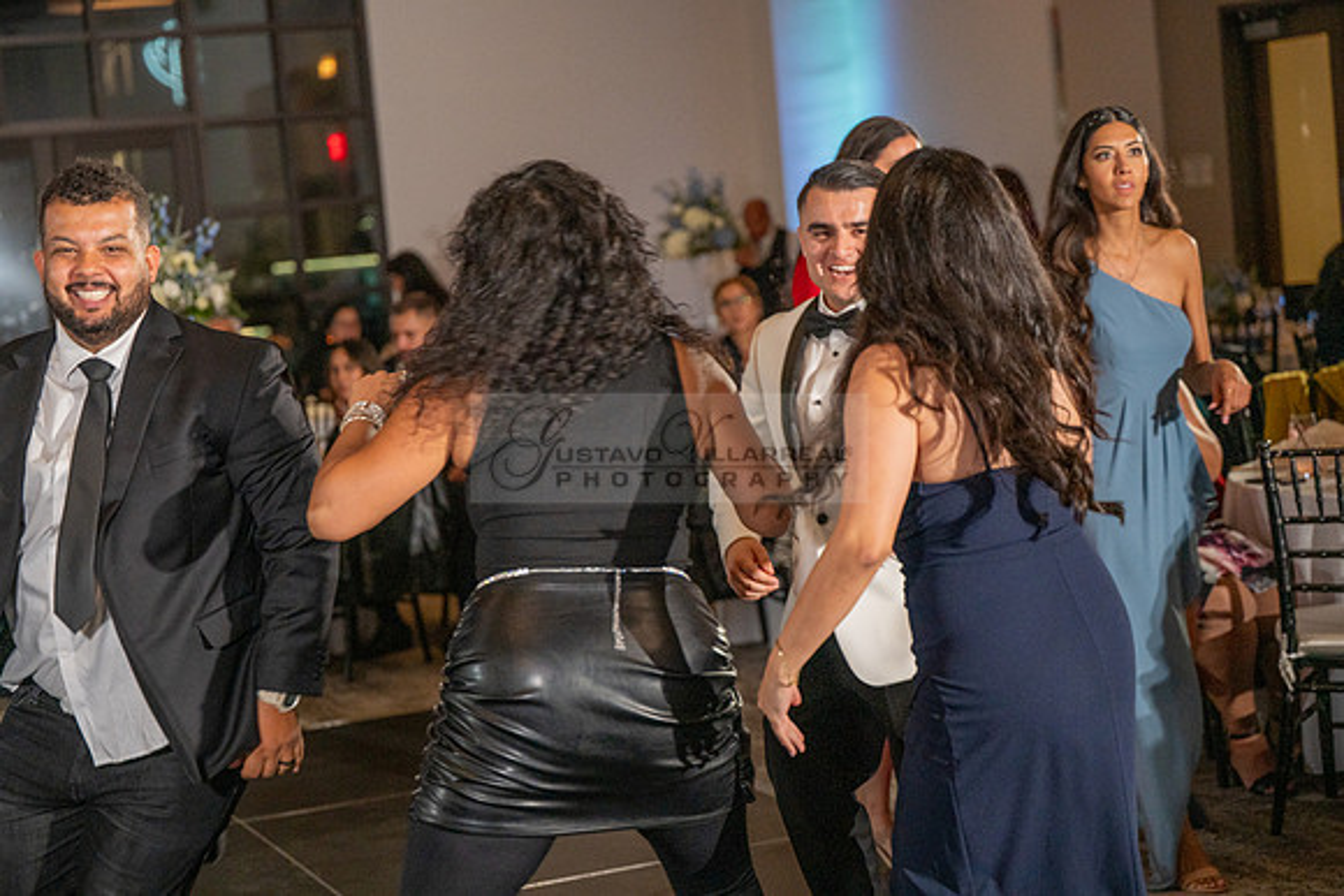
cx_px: 672
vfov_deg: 19.5
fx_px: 2614
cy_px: 448
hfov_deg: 28.8
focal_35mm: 70
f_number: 2.8
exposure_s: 1/200
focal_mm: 70
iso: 1600
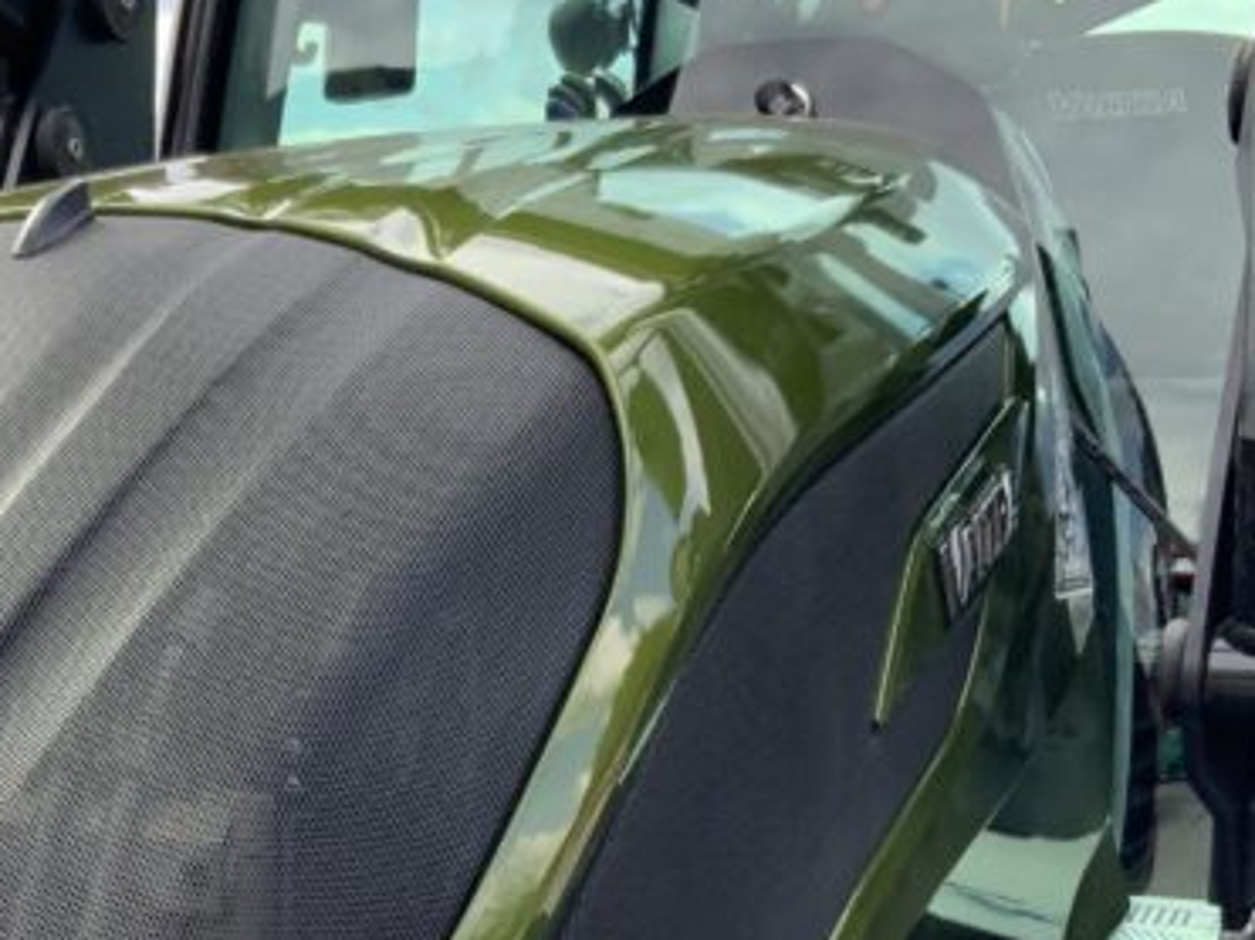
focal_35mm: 80
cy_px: 1058
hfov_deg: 24.0
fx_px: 2899
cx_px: 240
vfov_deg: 17.7
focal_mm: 3
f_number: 1.8
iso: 16
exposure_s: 1/335
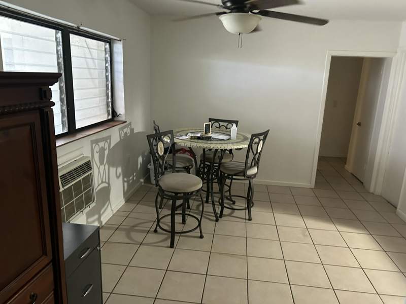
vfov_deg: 53.1
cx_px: 203
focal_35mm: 26
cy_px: 152
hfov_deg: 67.3
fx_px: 305
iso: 500
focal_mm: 5.7
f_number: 1.5
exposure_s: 1/40
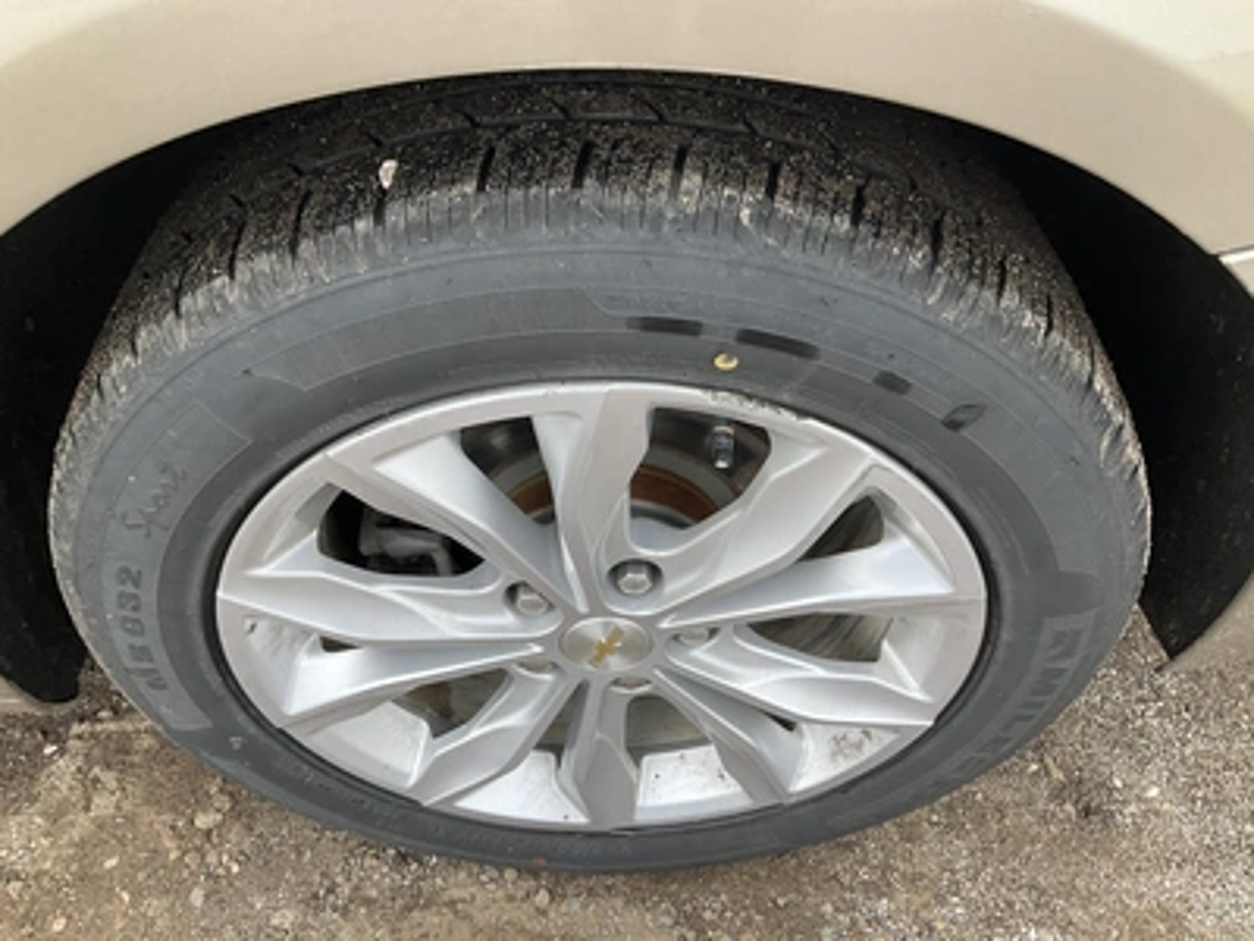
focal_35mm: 29
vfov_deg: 48.2
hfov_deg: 61.7
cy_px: 470
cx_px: 627
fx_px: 1051
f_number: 1.8
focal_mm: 3
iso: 25
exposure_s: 1/256
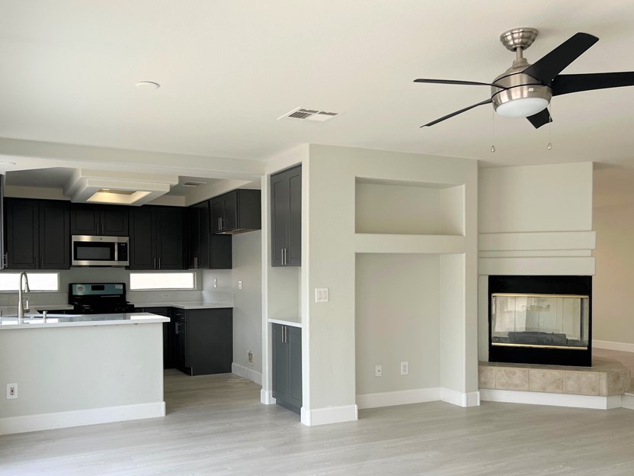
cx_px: 280
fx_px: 586
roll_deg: +0.1
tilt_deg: -1.3
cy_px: 280
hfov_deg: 56.7
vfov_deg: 44.0
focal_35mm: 32
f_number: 1.5
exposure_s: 1/714
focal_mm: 5.7
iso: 50
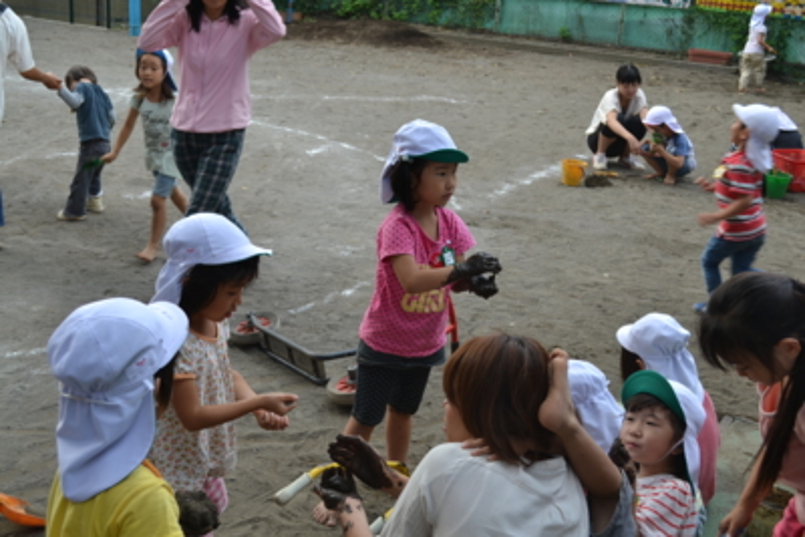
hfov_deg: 44.9
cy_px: 268
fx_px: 973
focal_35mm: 44
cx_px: 402
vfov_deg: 30.9
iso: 160
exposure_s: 1/125
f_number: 5.6
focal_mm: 29
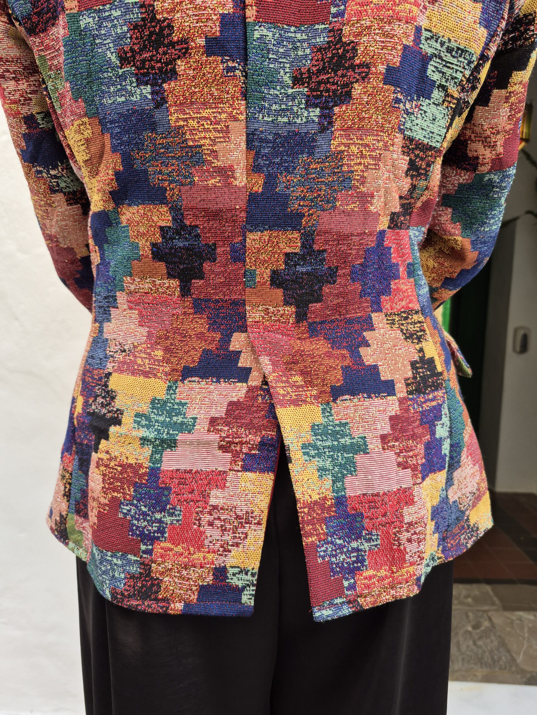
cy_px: 358
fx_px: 476
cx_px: 268
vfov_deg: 73.9
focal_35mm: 23
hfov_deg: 58.9
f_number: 1.8
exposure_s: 1/180
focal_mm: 5.4
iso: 125
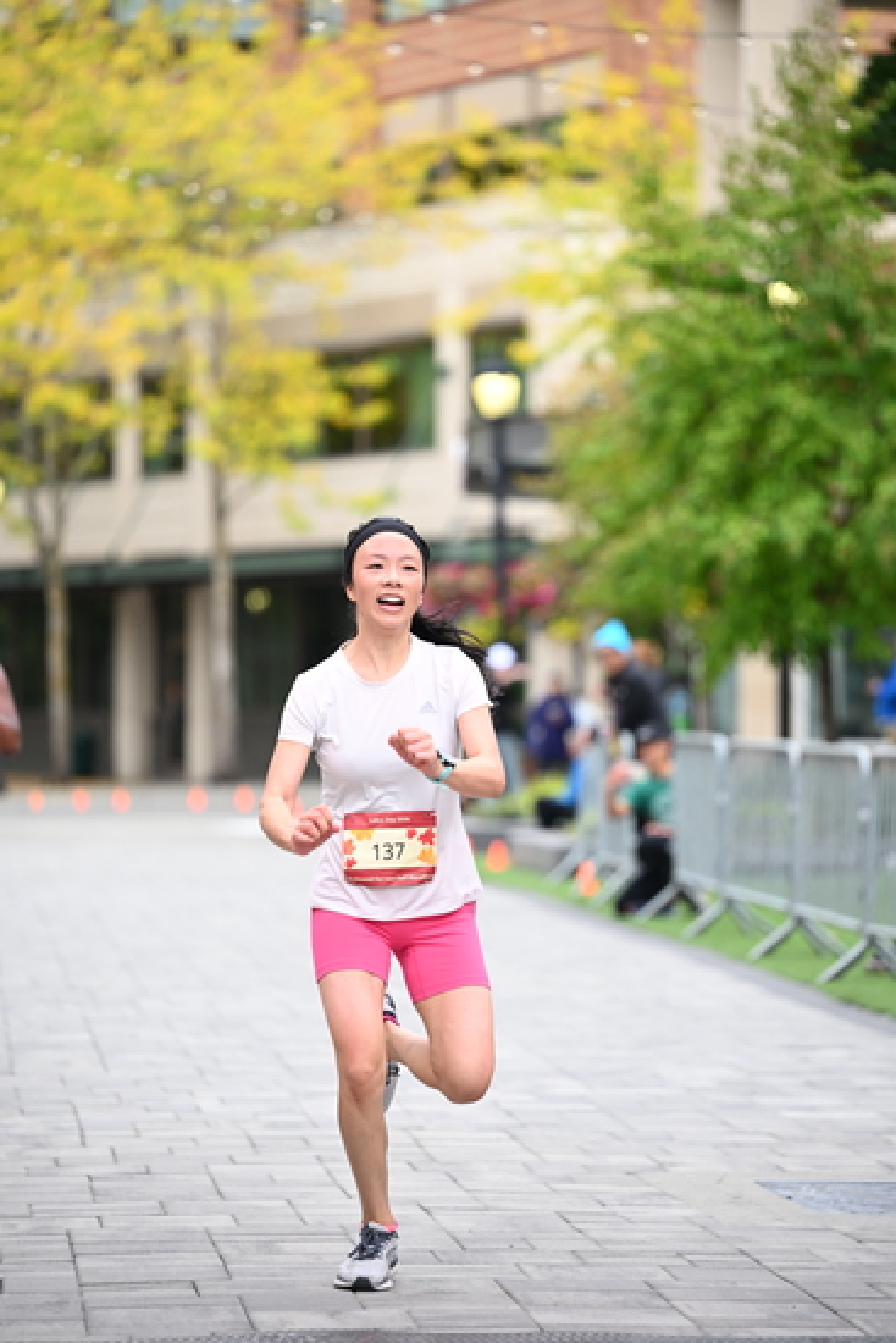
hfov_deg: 9.5
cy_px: 672
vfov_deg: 14.1
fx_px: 5410
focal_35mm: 145
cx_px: 448
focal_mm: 145
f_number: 2.8
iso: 640
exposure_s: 1/1600
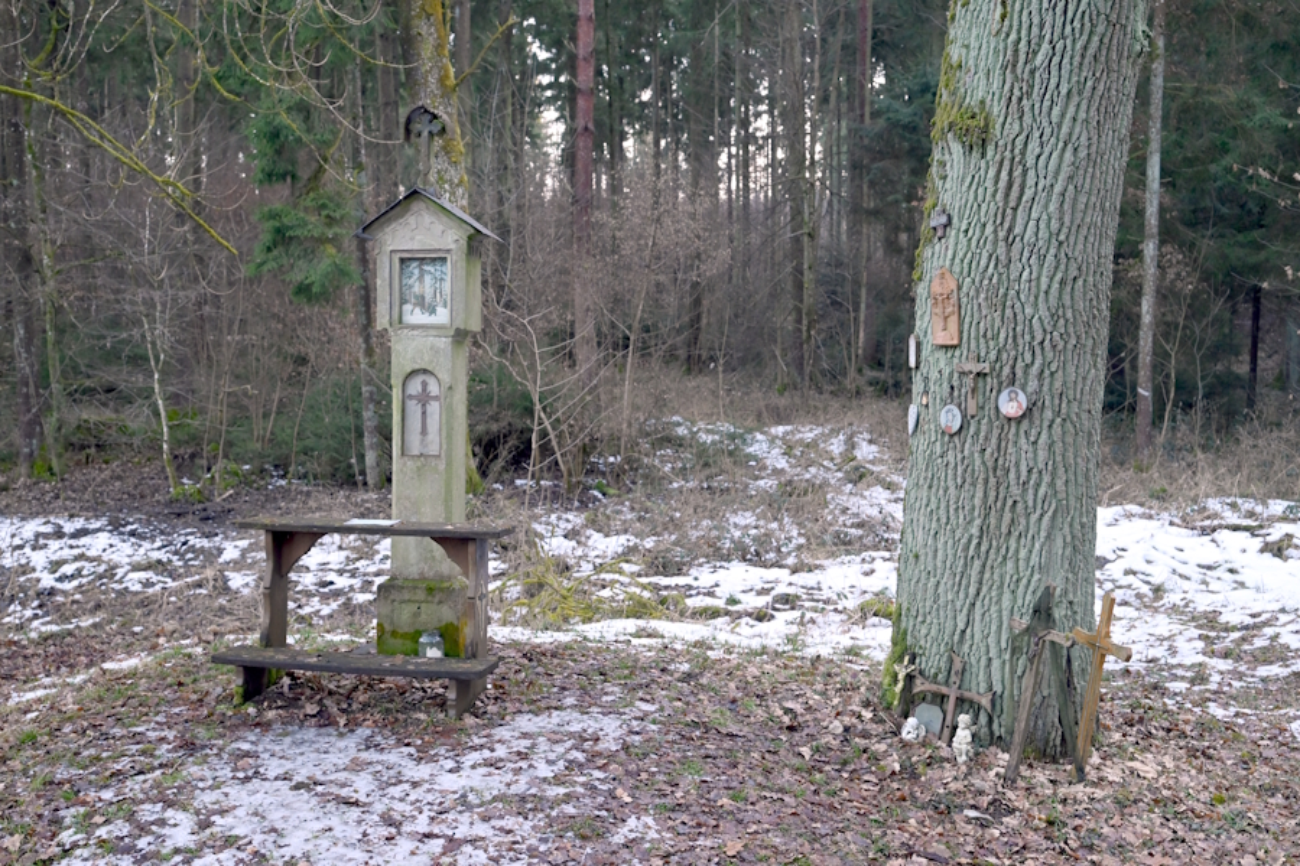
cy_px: 433
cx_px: 650
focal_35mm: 38
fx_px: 1372
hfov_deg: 50.7
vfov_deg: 35.1
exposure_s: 1/40
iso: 800
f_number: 6.3
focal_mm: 38
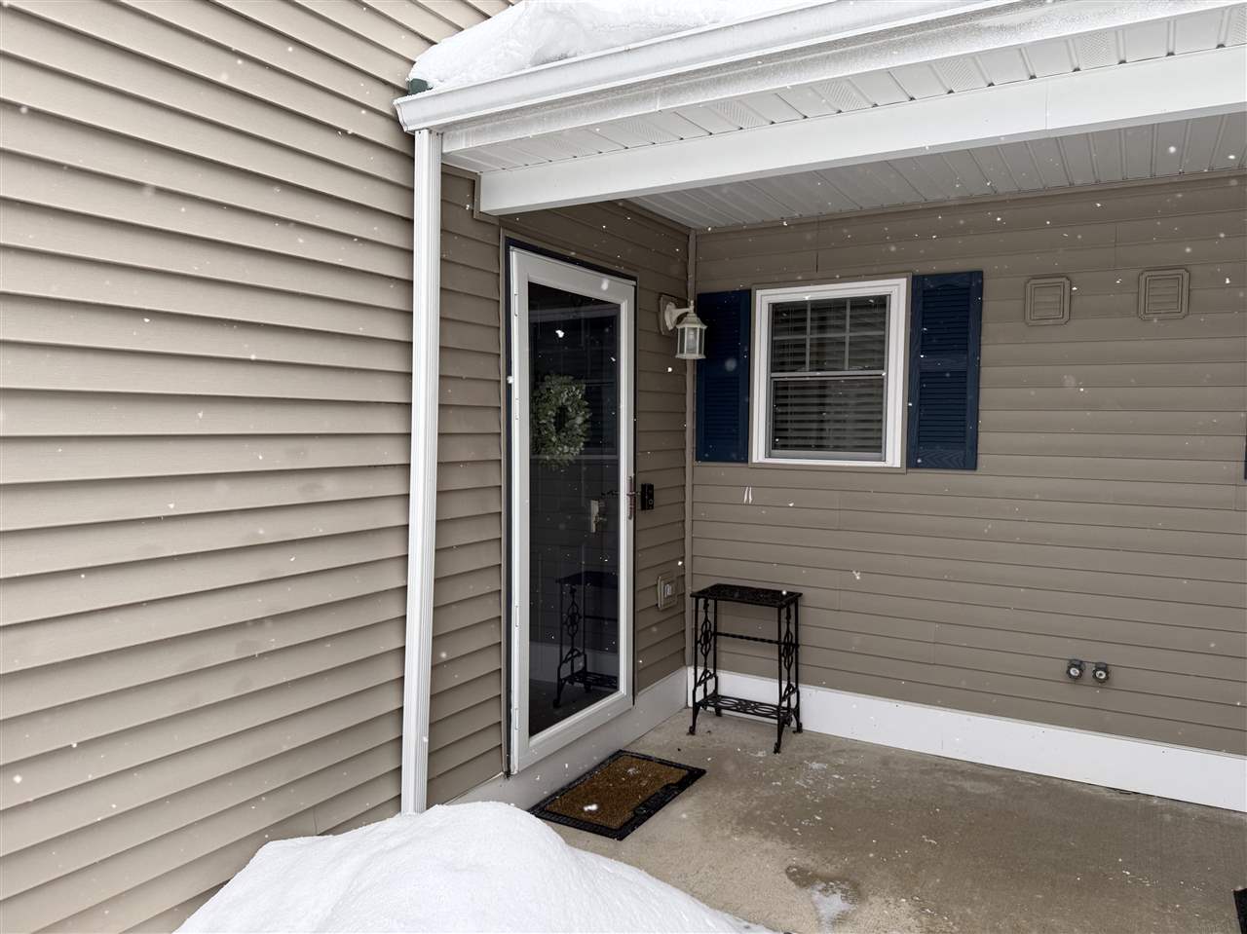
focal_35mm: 24
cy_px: 467
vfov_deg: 56.8
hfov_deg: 71.6
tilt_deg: -1.9
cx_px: 624
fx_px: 864
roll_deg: -1.0
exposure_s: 1/250
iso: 64
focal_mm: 6.76
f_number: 1.78
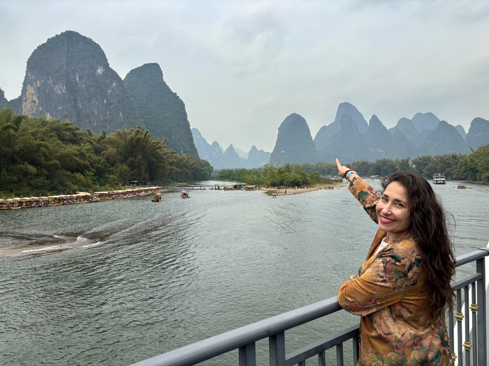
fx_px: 367
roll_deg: +0.5
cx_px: 244
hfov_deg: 67.3
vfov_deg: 53.1
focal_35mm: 26
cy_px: 183
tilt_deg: -0.4
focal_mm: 5.96
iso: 50
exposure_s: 1/2639
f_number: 1.6
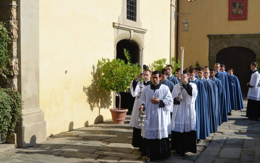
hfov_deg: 42.6
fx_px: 333
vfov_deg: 27.4
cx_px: 145
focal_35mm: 47
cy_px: 89
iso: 200
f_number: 10
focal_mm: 35
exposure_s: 1/400
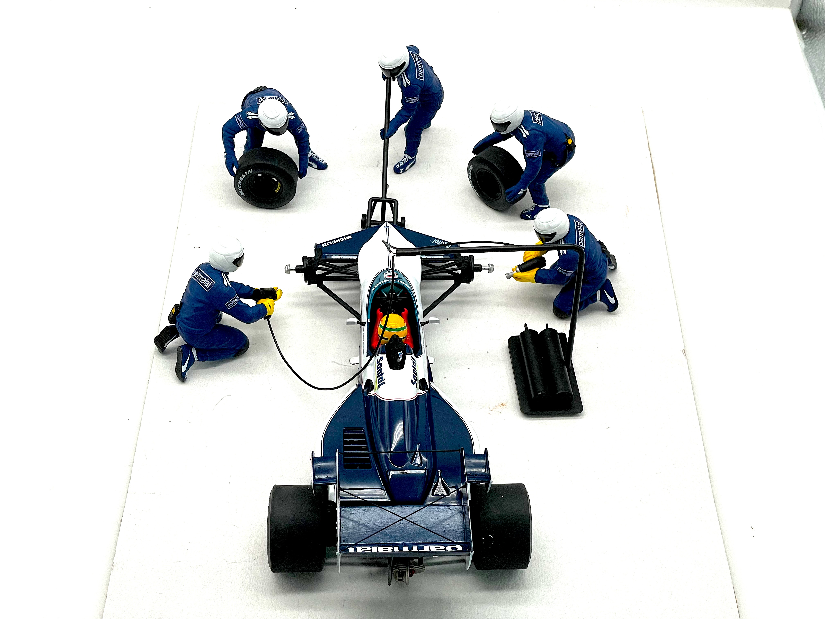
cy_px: 310
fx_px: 1239
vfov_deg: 28.0
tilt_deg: -47.0
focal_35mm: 52
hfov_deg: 36.8
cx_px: 412
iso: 80
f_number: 2
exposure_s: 1/116
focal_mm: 6
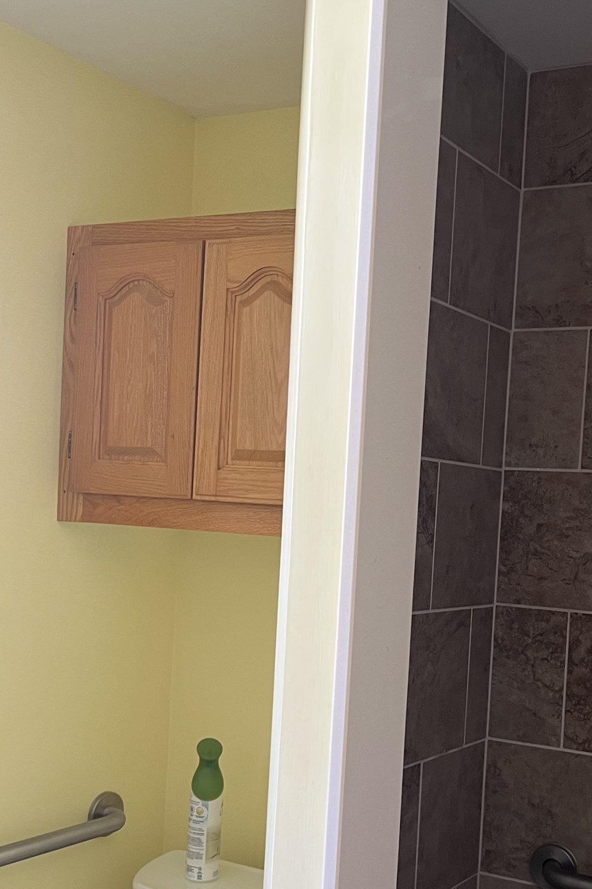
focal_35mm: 48
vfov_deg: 40.7
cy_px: 581
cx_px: 389
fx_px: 1184
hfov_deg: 27.9
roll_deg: -3.4
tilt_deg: -2.8
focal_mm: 5.7
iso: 100
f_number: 1.5
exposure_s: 1/60
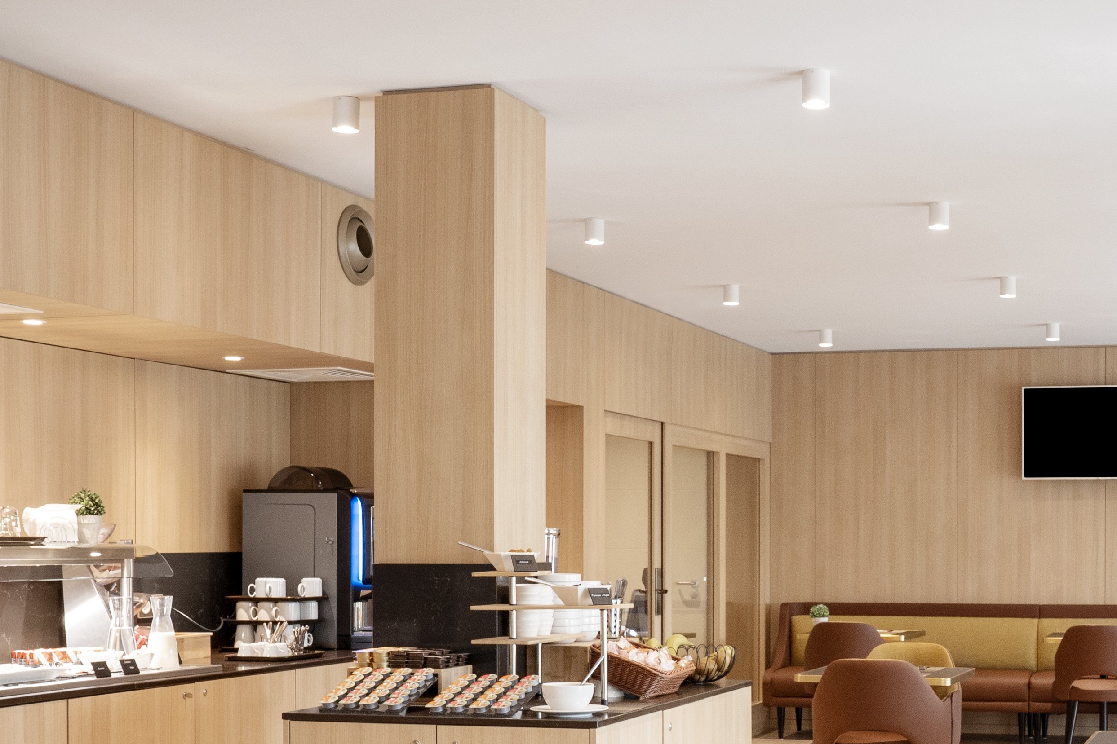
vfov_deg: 23.5
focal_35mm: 57
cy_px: 579
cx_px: 822
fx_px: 1768
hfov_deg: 34.4
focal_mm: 24
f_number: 8
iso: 800
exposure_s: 1/13
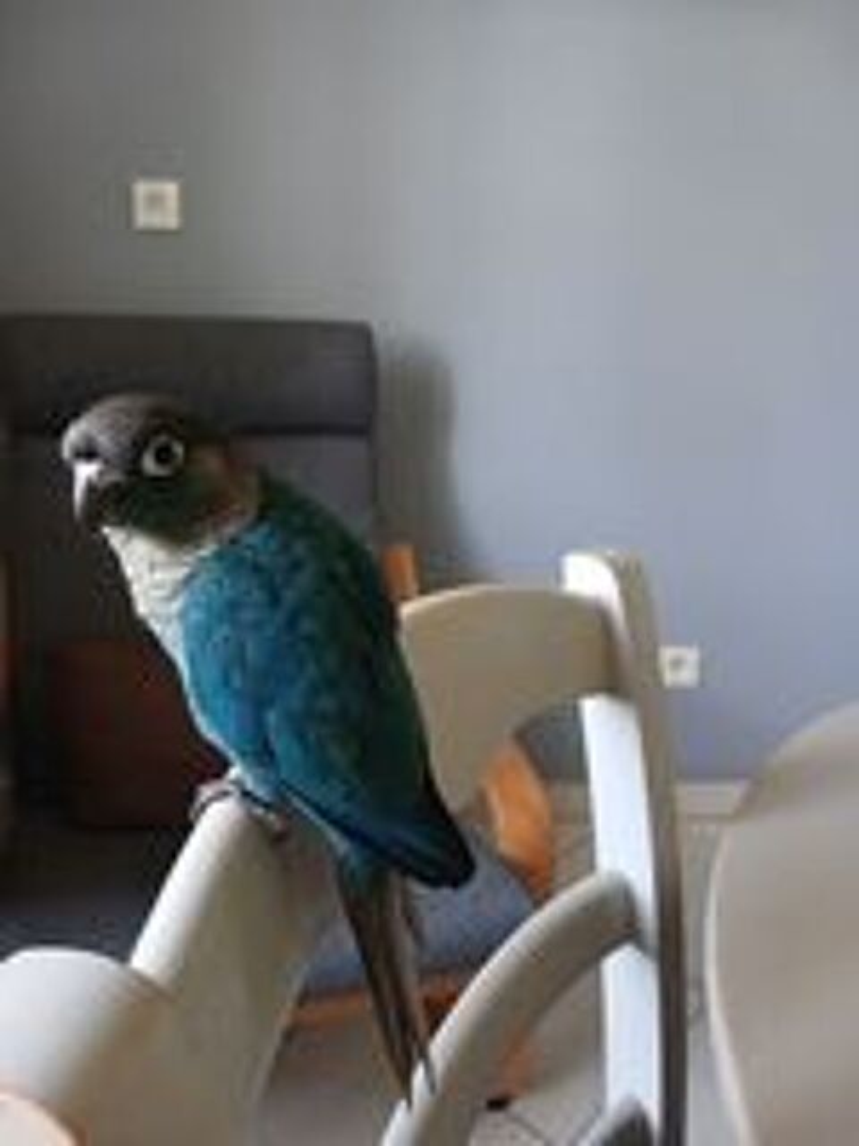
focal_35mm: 27
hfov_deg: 51.4
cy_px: 573
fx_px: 893
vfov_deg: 65.3
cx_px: 430
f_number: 1.8
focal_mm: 3.98
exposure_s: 1/25
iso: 250
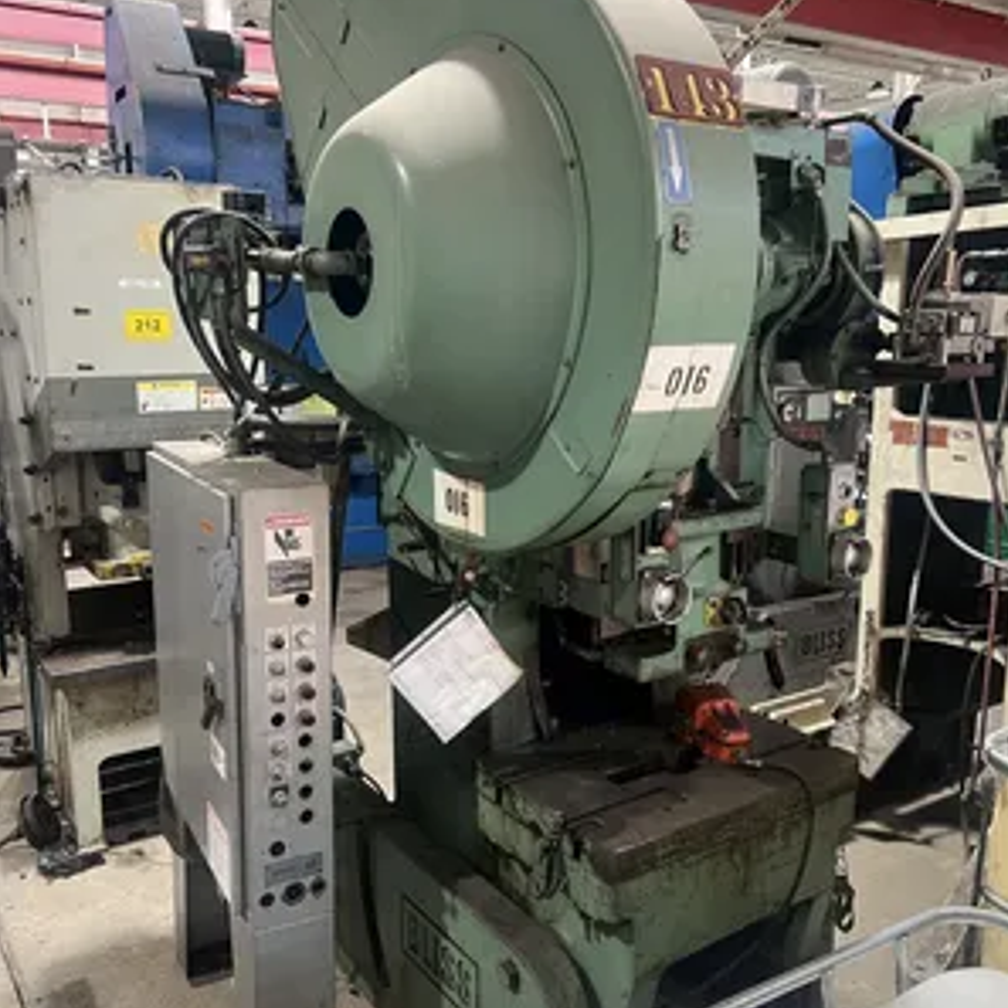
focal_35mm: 31
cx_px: 506
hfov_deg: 52.5
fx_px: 1021
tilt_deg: -9.9
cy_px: 519
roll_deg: +0.6
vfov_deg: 52.5
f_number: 1.5
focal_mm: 5.7
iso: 160
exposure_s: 1/60
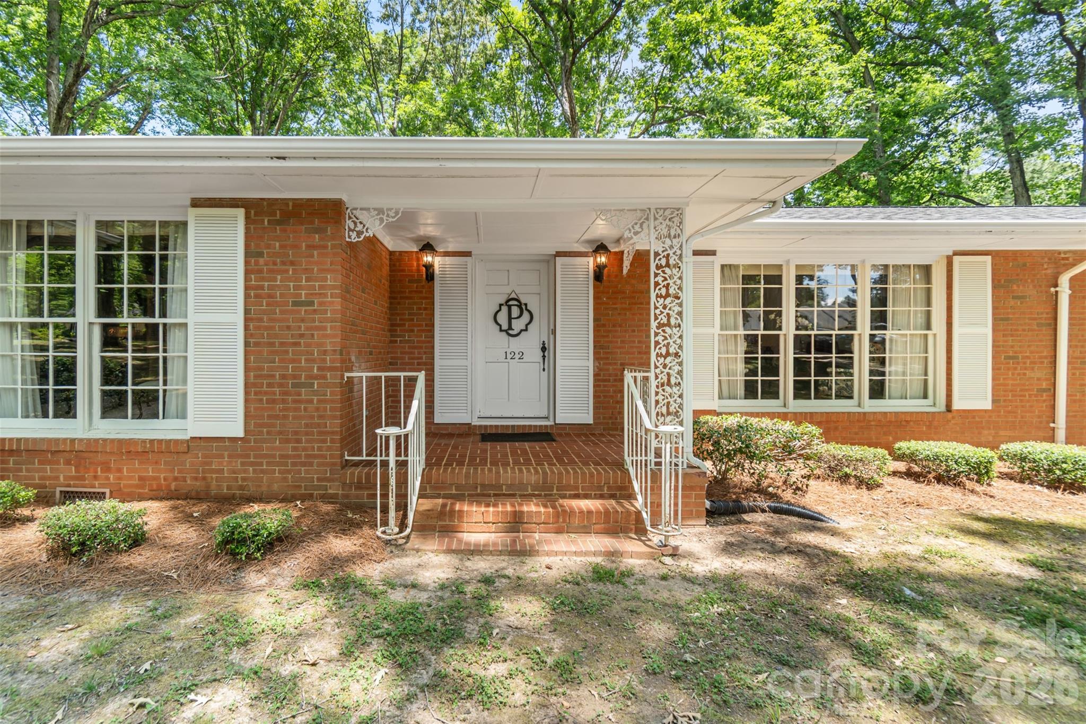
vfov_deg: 77.3
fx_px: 452
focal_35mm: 15
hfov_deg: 100.4
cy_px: 362
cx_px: 543
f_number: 4.5
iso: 100
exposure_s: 1/100
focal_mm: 10
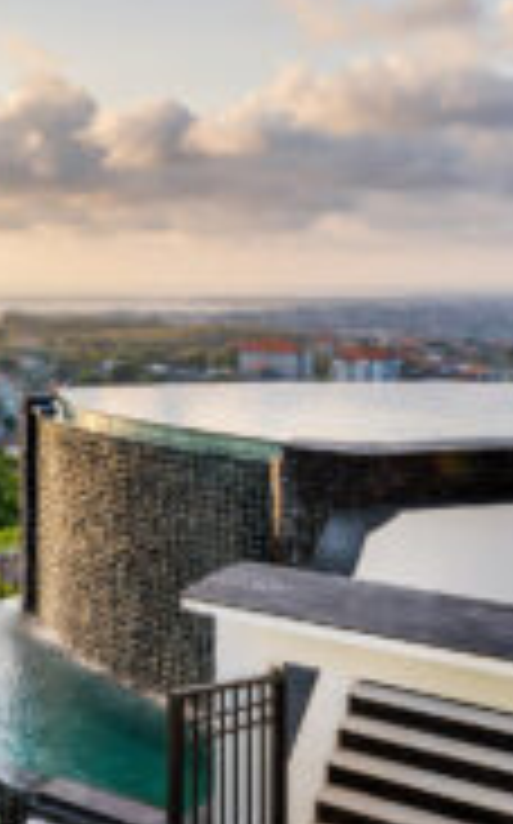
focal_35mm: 49
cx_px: -333
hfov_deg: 20.7
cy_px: 279
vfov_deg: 40.6
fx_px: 1099
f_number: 11
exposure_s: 1/500
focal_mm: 12
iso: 160
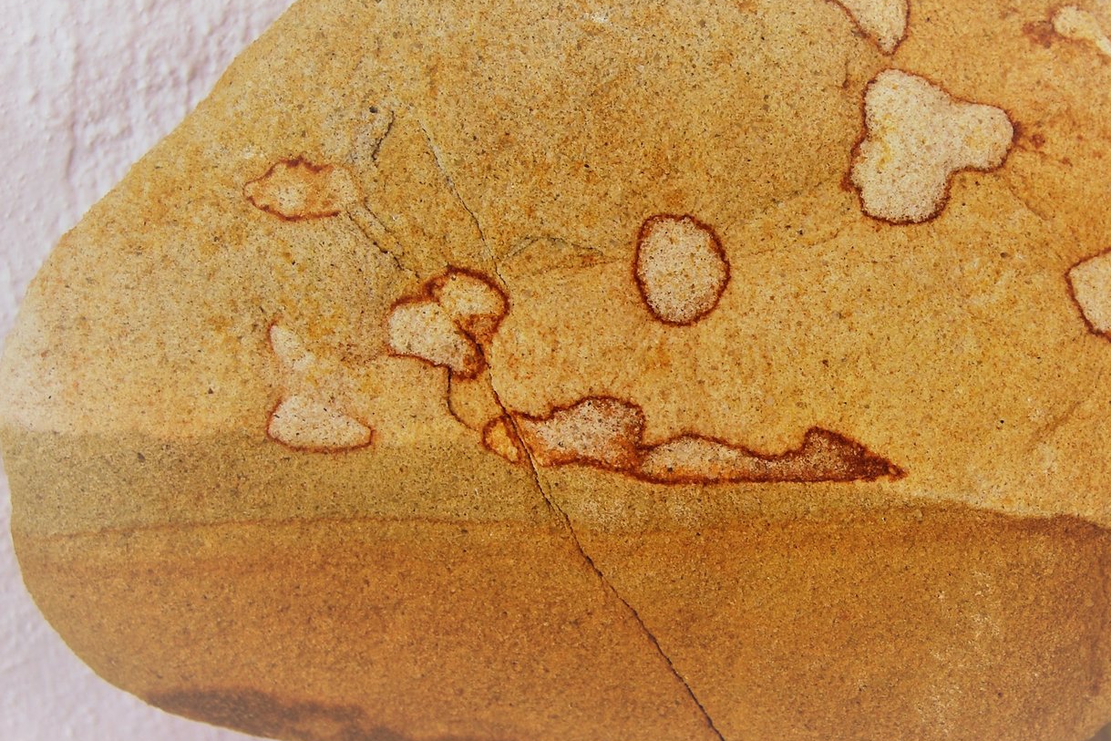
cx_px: 700
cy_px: 348
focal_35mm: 63
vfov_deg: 21.6
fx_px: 1944
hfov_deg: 31.7
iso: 160
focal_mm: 32
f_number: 5.6
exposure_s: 1/125
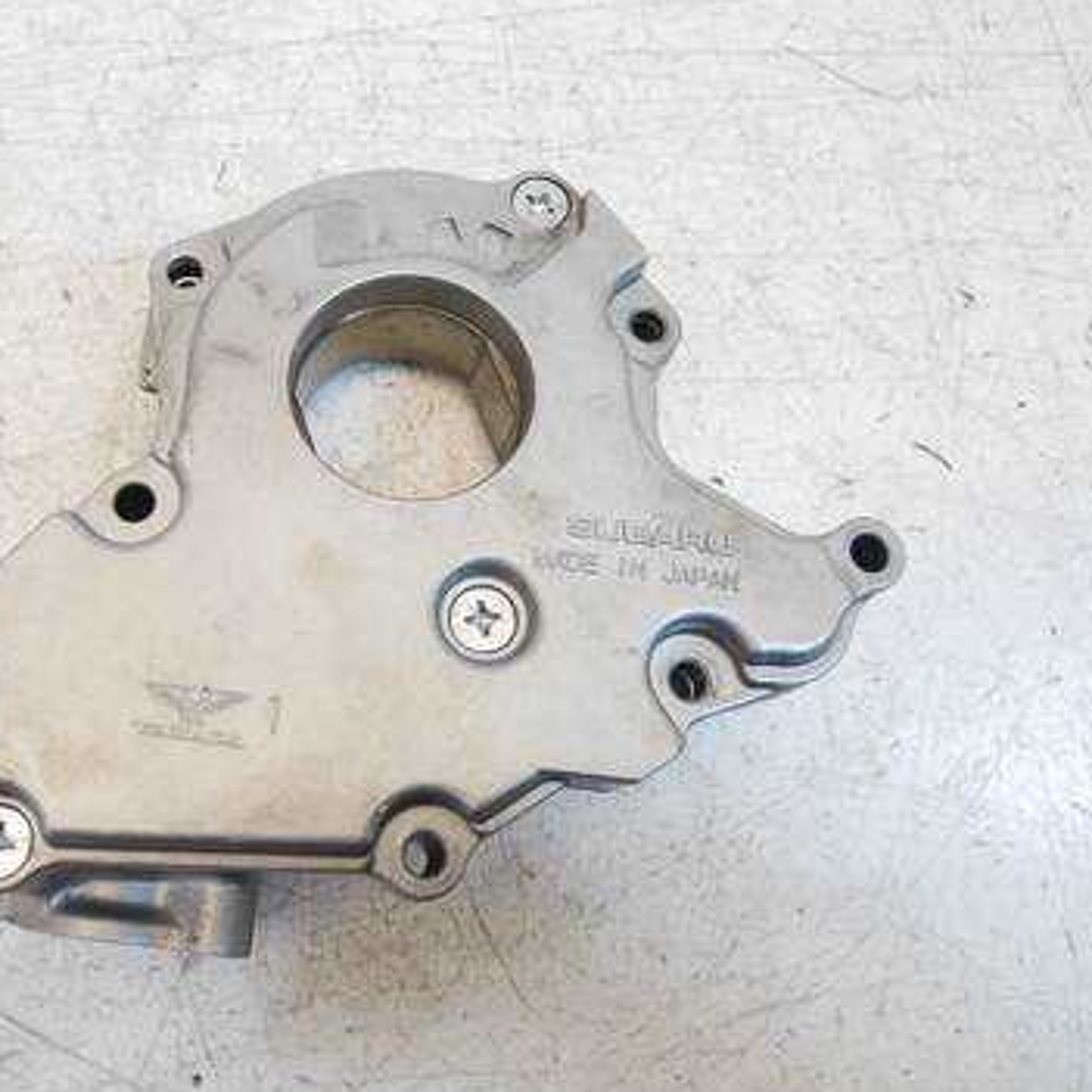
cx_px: 367
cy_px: 548
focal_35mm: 29
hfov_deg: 54.5
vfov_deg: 55.6
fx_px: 1035
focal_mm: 12
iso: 320
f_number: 3.5
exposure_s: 1/60
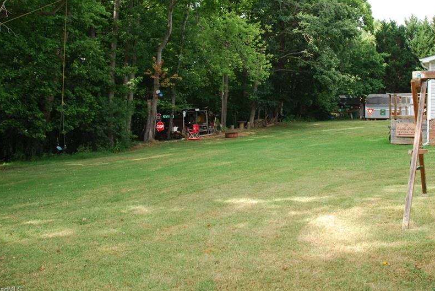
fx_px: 423
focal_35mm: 35
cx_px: 267
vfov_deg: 37.6
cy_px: 106
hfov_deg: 53.9
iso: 100
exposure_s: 1/200
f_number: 3.5
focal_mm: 18
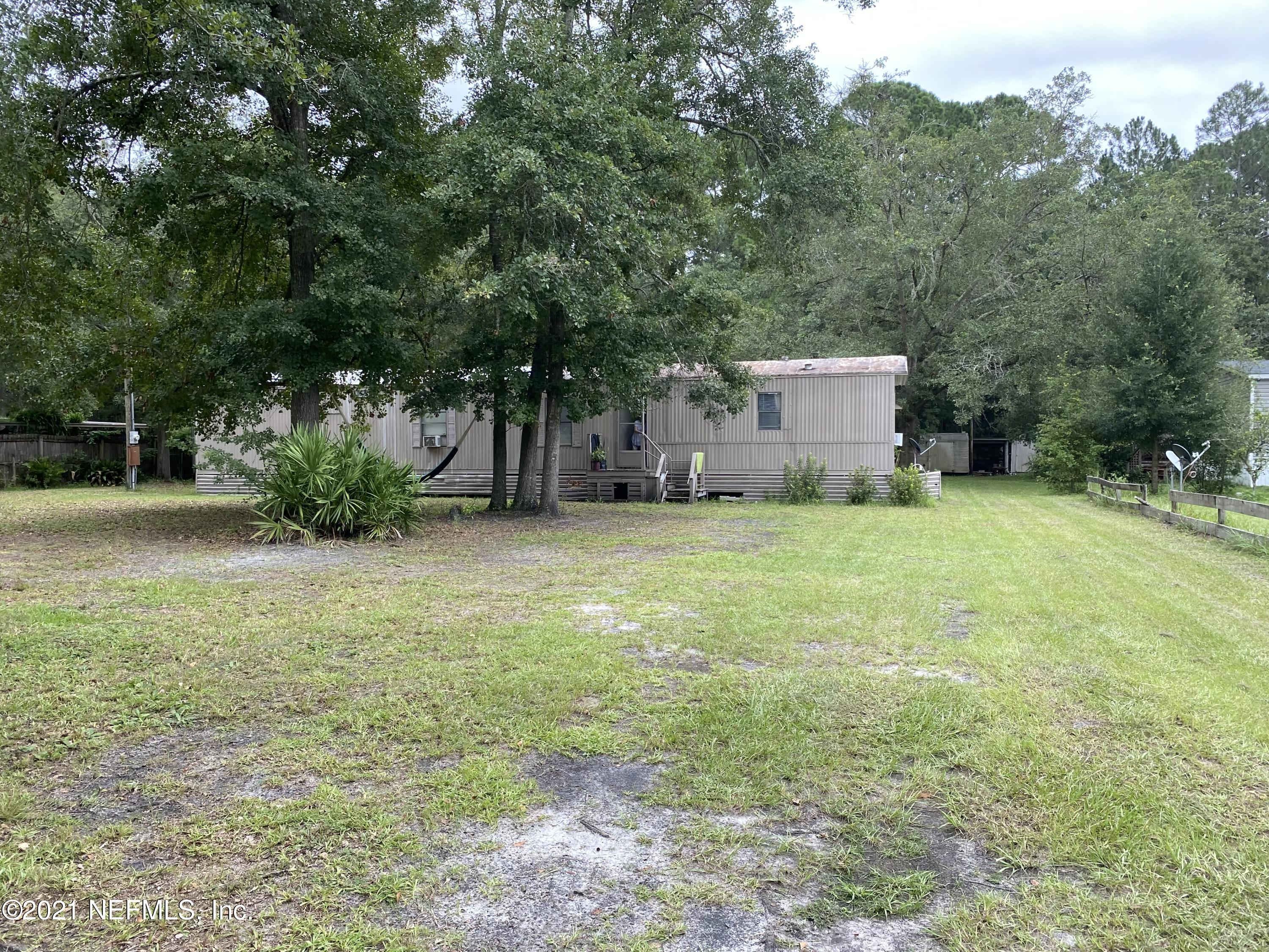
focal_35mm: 26
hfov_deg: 67.3
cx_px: 634
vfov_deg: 53.1
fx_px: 953
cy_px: 476
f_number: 1.8
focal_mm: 4.25
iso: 32
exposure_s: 1/421
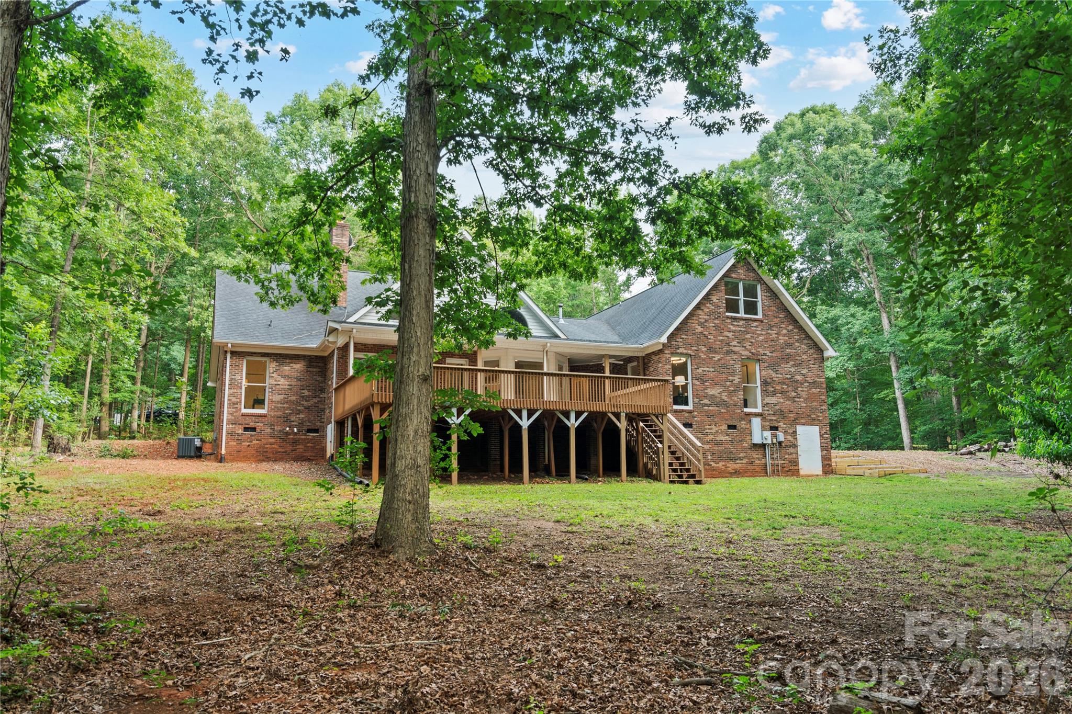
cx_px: 536
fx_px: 715
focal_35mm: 24
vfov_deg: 53.1
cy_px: 357
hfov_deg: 73.7
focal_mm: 24
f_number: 5
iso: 100
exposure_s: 1/15
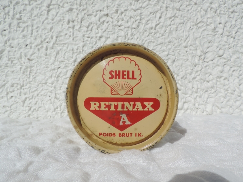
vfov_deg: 56.8
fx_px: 168
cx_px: 122
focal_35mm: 24
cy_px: 91
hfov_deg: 71.6
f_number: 4.7
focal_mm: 4.3
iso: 80
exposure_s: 1/1600
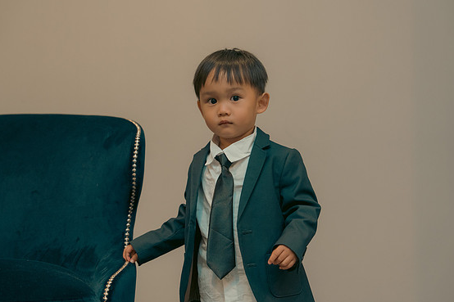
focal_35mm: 66
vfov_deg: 20.6
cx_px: 228
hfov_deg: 30.5
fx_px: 832
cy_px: 145
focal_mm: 63
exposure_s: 1/160
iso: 2500
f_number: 3.5
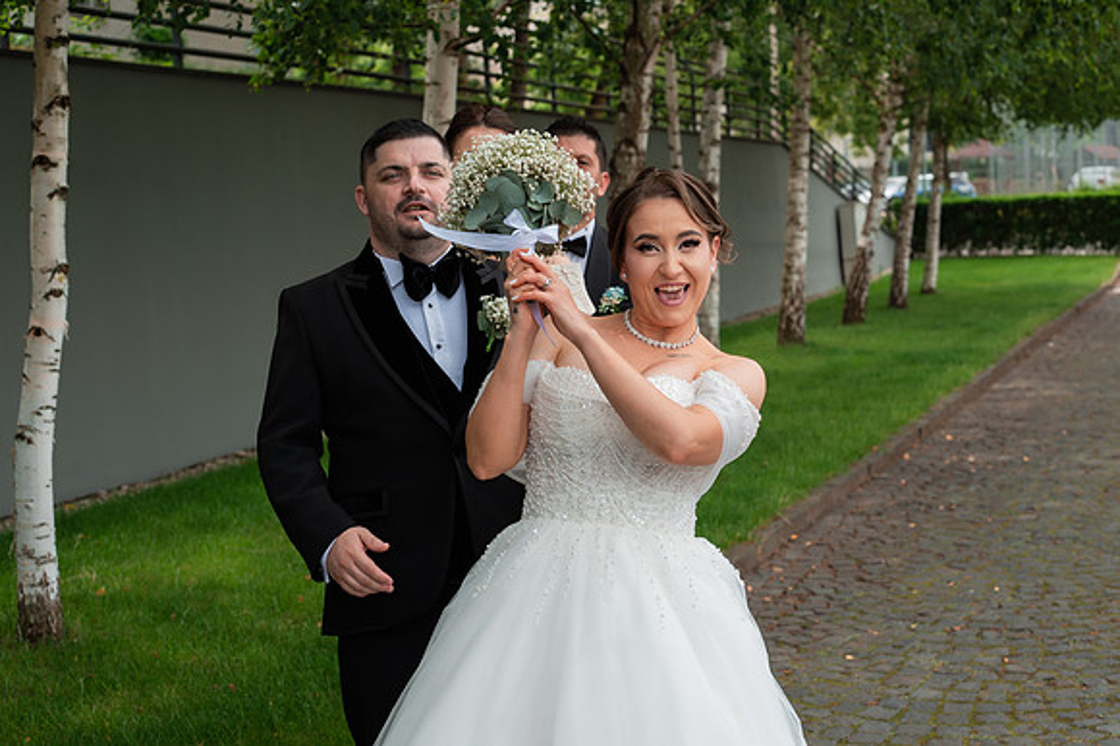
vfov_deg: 25.3
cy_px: 373
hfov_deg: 37.3
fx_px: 1659
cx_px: 560
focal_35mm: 53
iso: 200
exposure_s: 1/400
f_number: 5
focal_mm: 47
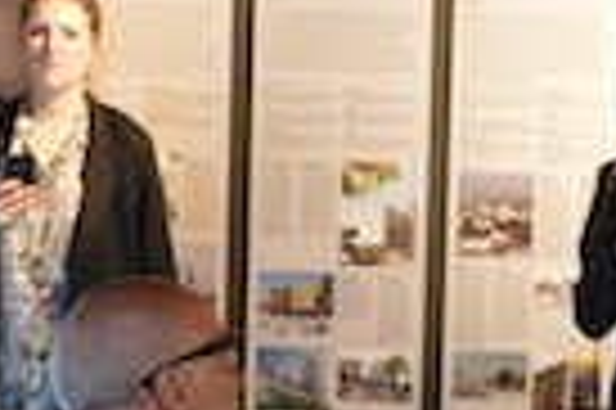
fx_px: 3110
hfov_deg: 11.2
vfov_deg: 7.5
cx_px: 594
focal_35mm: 182
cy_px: 487
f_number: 4.2
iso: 2800
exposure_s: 1/60
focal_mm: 26
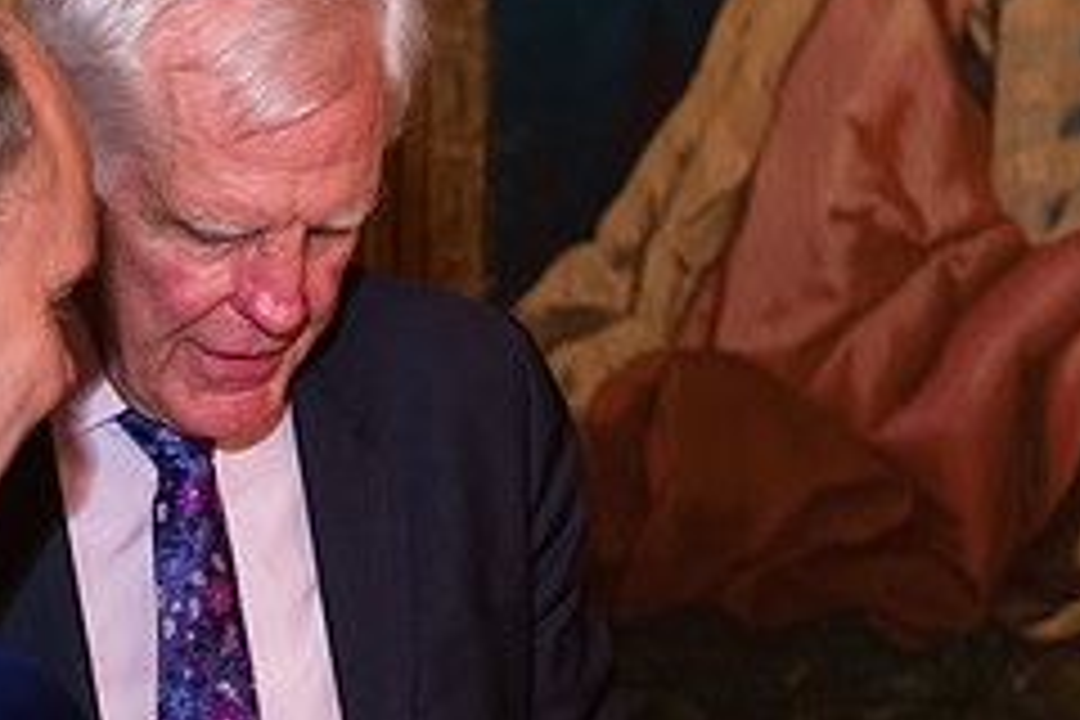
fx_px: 5070
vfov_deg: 8.1
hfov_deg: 12.1
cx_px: 333
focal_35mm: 169
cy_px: 448
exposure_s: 1/80
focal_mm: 70
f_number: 5
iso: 3200
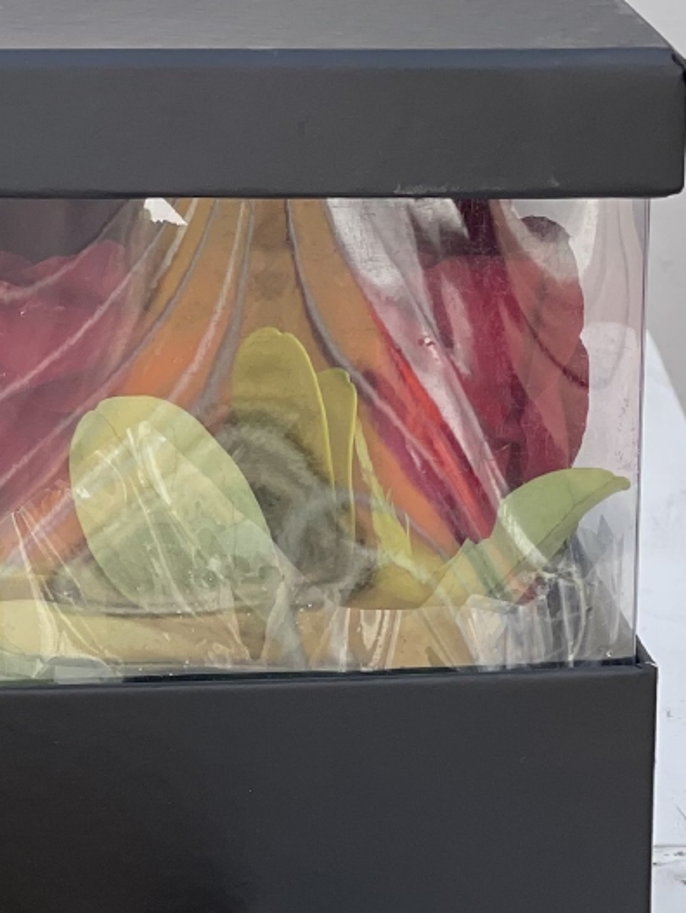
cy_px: 438
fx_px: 4803
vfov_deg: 10.9
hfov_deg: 8.1
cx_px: -183
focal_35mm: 182
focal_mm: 7.5
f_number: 2.2
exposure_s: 1/727
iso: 20
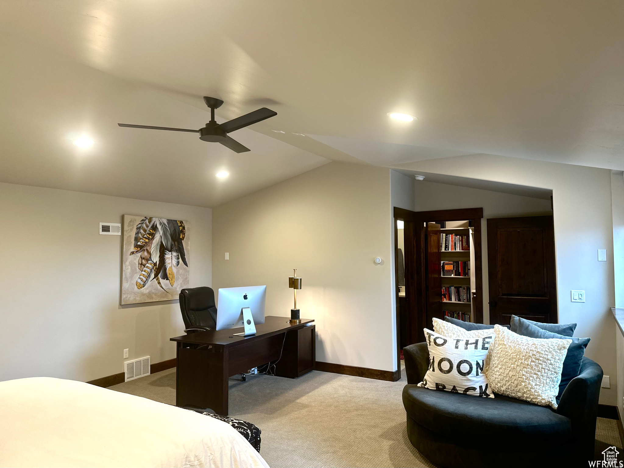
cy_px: 234
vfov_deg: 56.8
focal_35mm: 24
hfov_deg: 71.6
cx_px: 312
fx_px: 433
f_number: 1.78
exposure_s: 1/60
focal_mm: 6.86
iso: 125
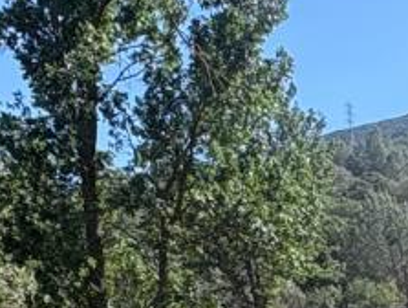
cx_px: 622
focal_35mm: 94
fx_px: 1110
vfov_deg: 12.4
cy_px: 742
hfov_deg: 18.4
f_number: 2.2
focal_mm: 2.22
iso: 40
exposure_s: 1/771
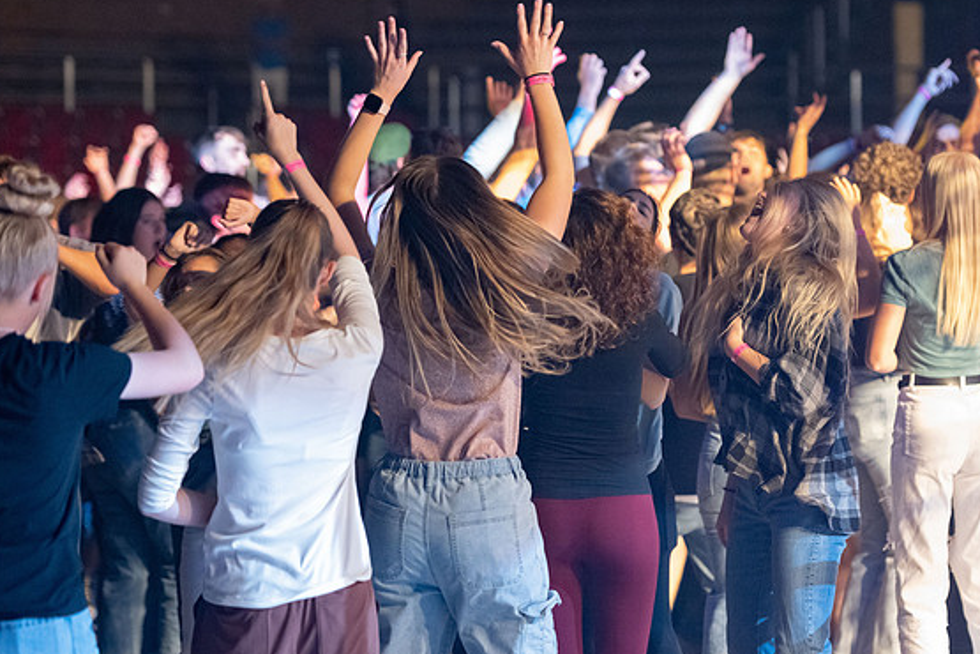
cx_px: 599
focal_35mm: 136
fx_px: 3702
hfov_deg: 15.1
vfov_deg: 10.1
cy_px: 371
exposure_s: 1/320
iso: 6400
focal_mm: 100
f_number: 2.8
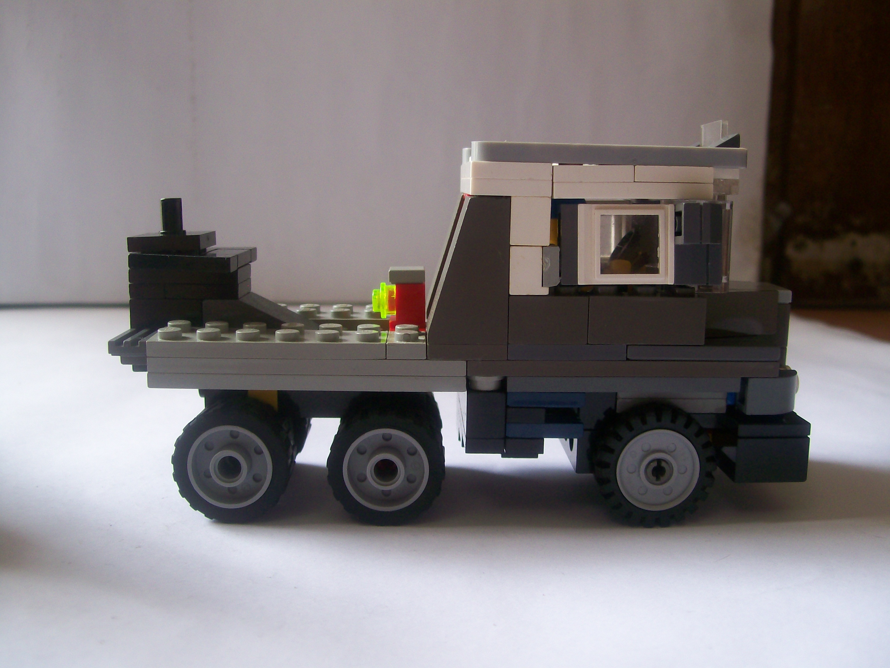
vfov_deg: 39.7
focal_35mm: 36
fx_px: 926
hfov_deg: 51.4
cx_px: 445
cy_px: 334
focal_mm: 6
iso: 80
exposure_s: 1/83.5
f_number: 2.7
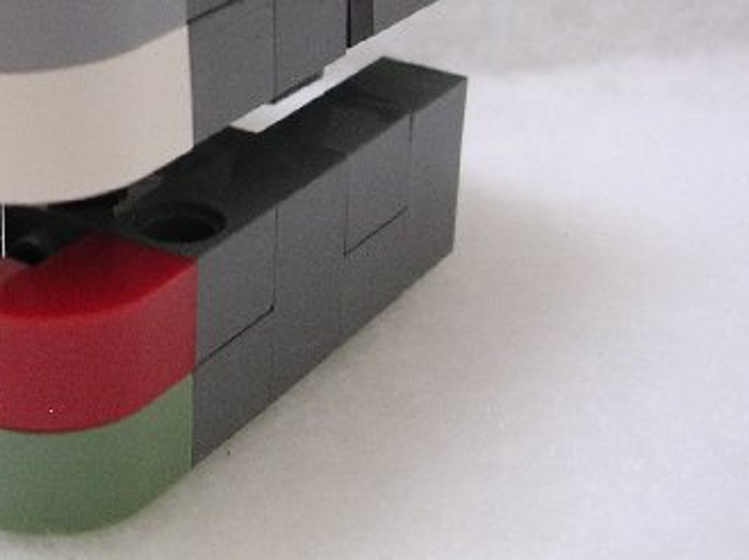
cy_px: 146
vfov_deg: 19.7
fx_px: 1599
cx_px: 48
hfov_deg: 25.4
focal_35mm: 74
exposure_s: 1/3.6
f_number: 2.8
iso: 174
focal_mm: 5.8
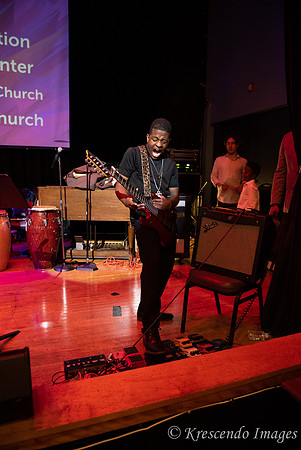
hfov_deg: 53.2
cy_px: 225
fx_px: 300
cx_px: 150
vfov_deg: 73.7
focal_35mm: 24
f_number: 2.8
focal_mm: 24
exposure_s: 1/160
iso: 3200
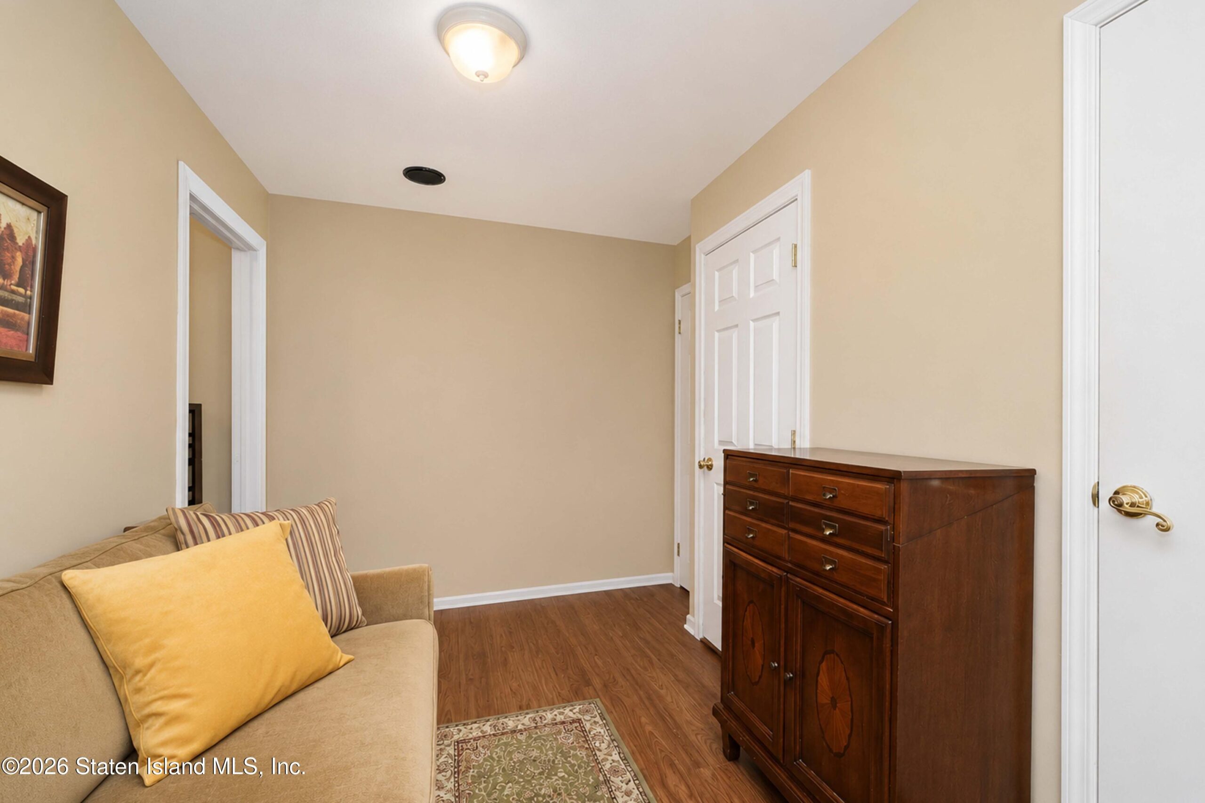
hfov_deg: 100.4
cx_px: 602
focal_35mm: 15
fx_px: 502
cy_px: 402
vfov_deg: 77.3
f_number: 8
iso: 2000
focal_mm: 10
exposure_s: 1/60
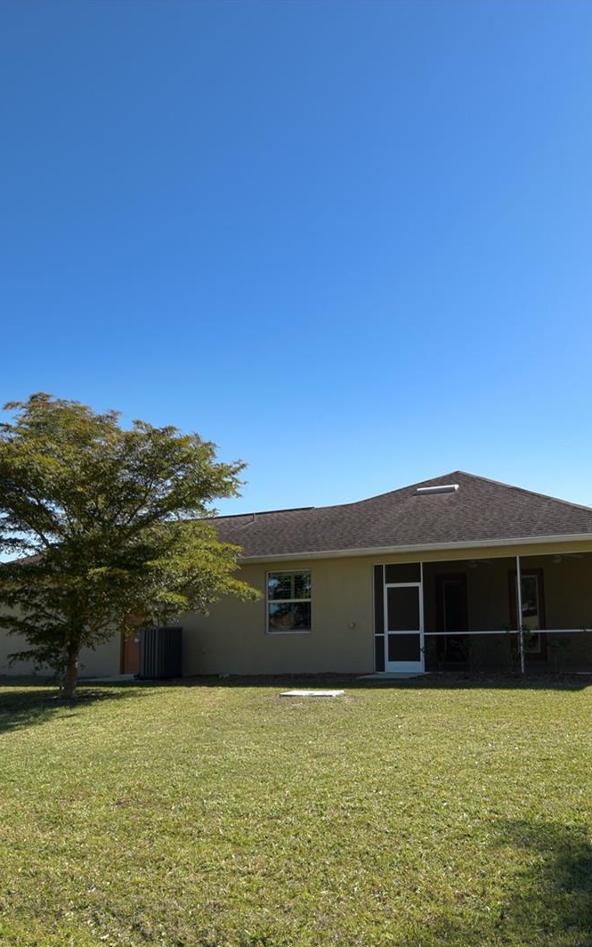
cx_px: 352
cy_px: 473
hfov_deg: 52.7
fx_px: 593
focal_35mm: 23
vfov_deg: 77.1
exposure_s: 1/125
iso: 125
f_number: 5.6
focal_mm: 10
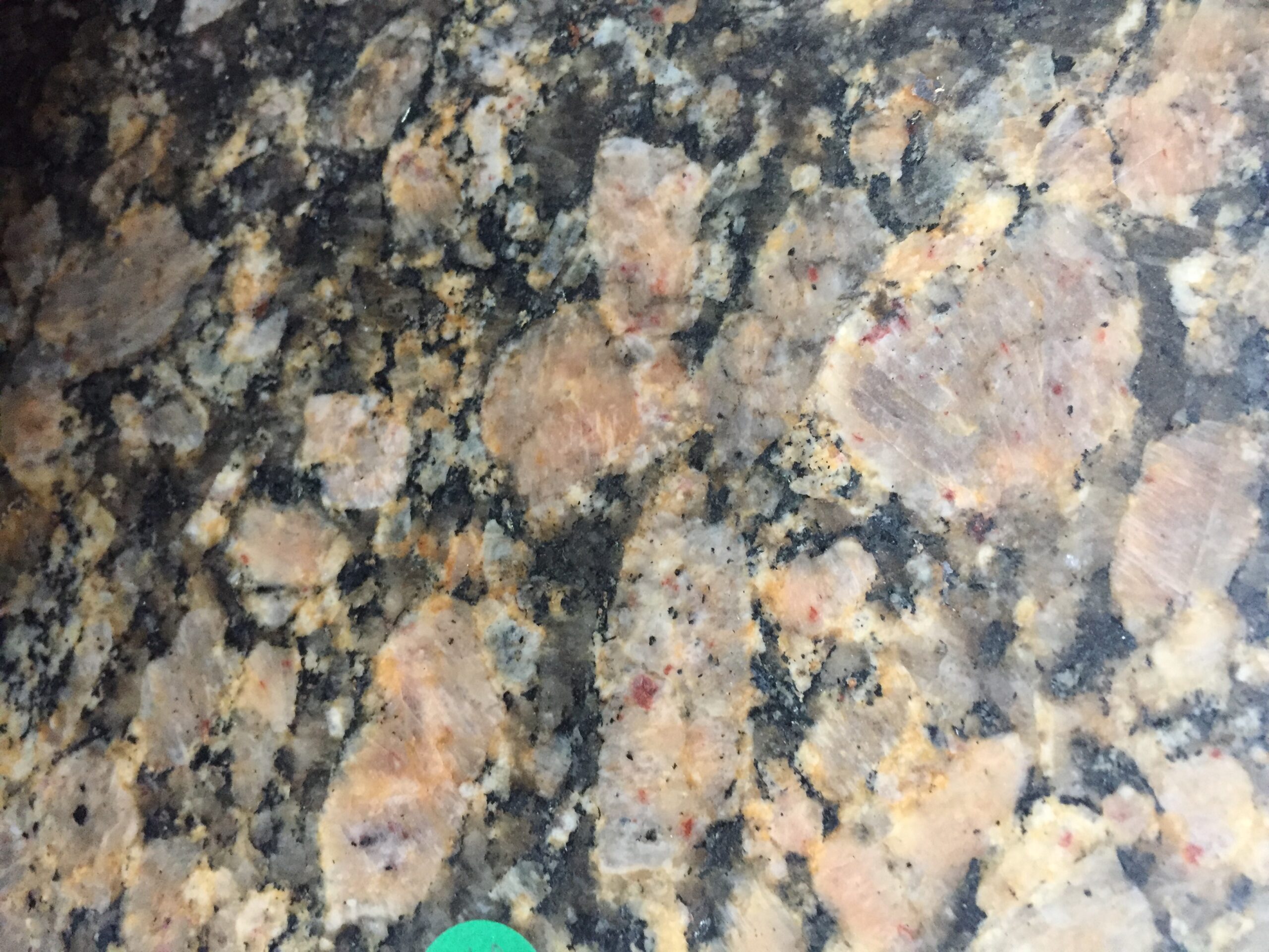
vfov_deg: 48.2
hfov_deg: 61.7
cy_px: 476
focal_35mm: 29
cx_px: 634
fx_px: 1063
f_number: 2.2
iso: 250
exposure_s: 1/30
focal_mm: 4.15
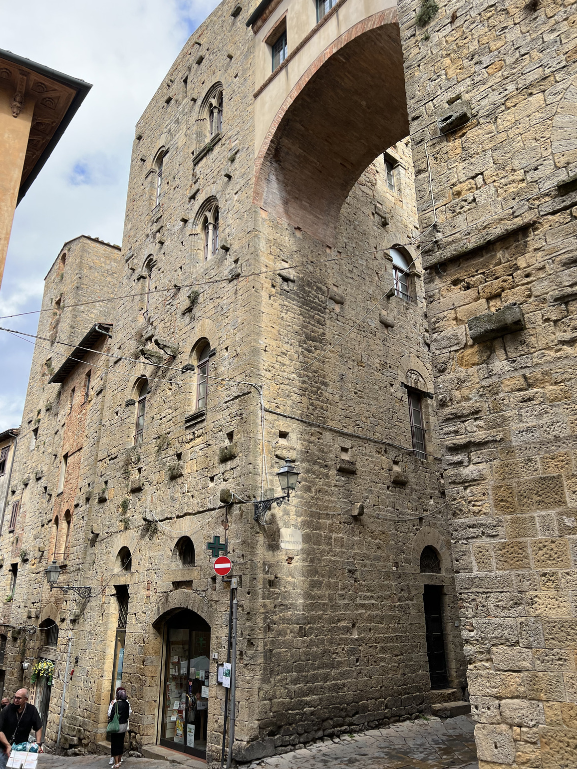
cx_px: 282
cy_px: 371
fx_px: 600
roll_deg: -0.1
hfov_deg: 51.4
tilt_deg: +19.9
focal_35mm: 27
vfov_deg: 65.3
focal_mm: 5.7
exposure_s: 1/1311
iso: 50
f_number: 1.5
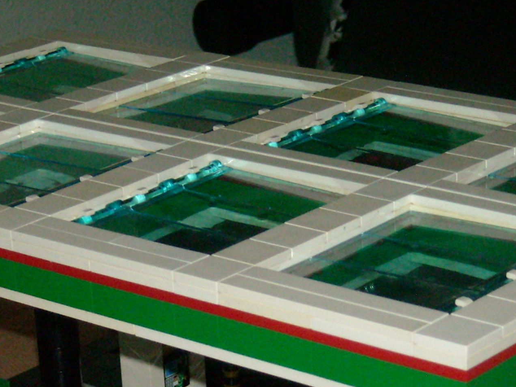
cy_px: 395
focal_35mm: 139
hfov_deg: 14.2
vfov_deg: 10.6
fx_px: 2072
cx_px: 168
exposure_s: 1/125
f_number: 3.7
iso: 800
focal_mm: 11.02
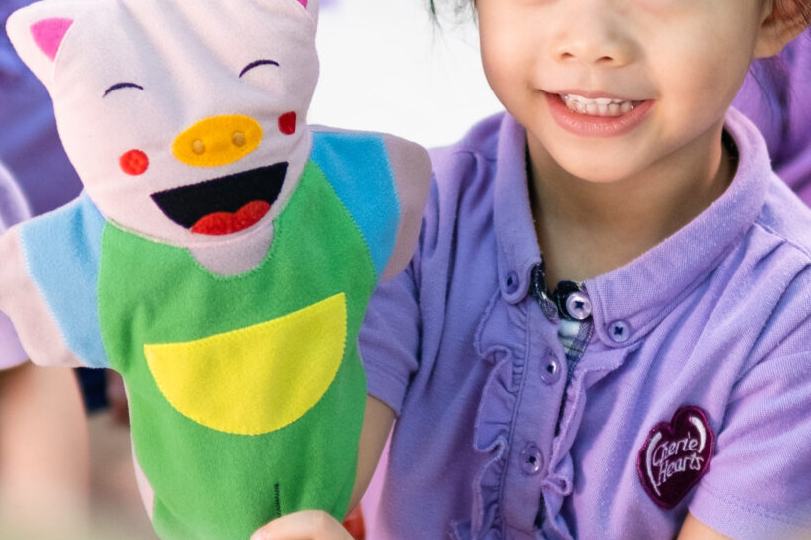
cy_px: 353
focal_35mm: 264
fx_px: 5946
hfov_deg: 7.8
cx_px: 286
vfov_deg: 5.2
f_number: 1.2
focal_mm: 56
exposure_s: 1/640
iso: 640
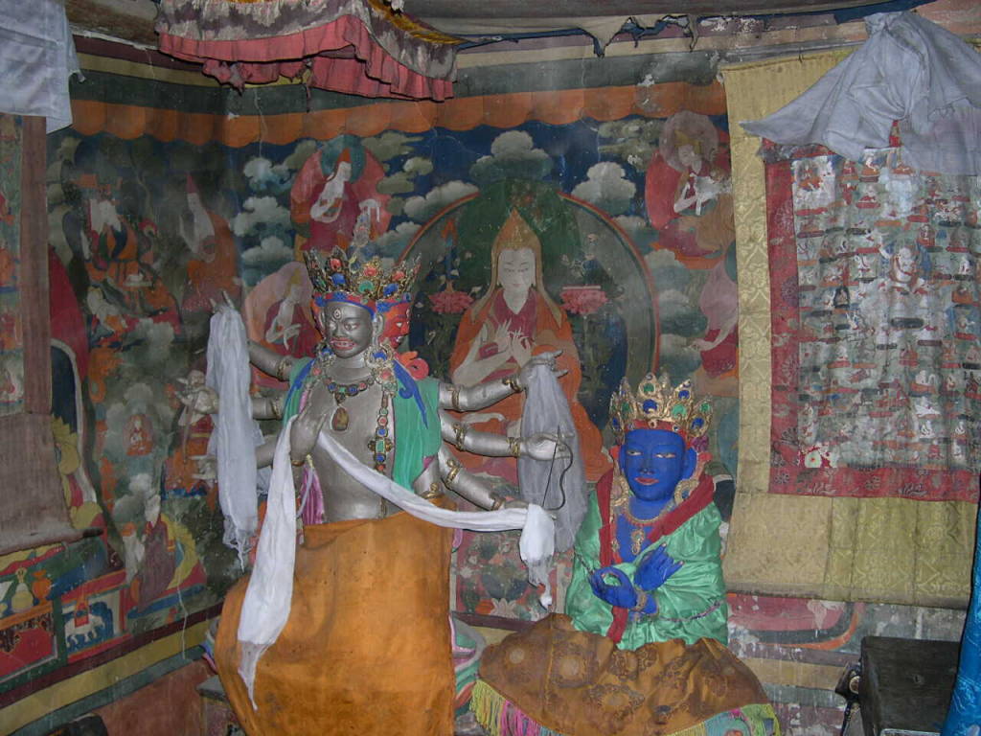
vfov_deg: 37.7
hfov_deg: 49.0
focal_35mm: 38
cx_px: 490
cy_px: 368
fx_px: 1077
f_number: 2.8
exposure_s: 1/60
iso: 108
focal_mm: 8
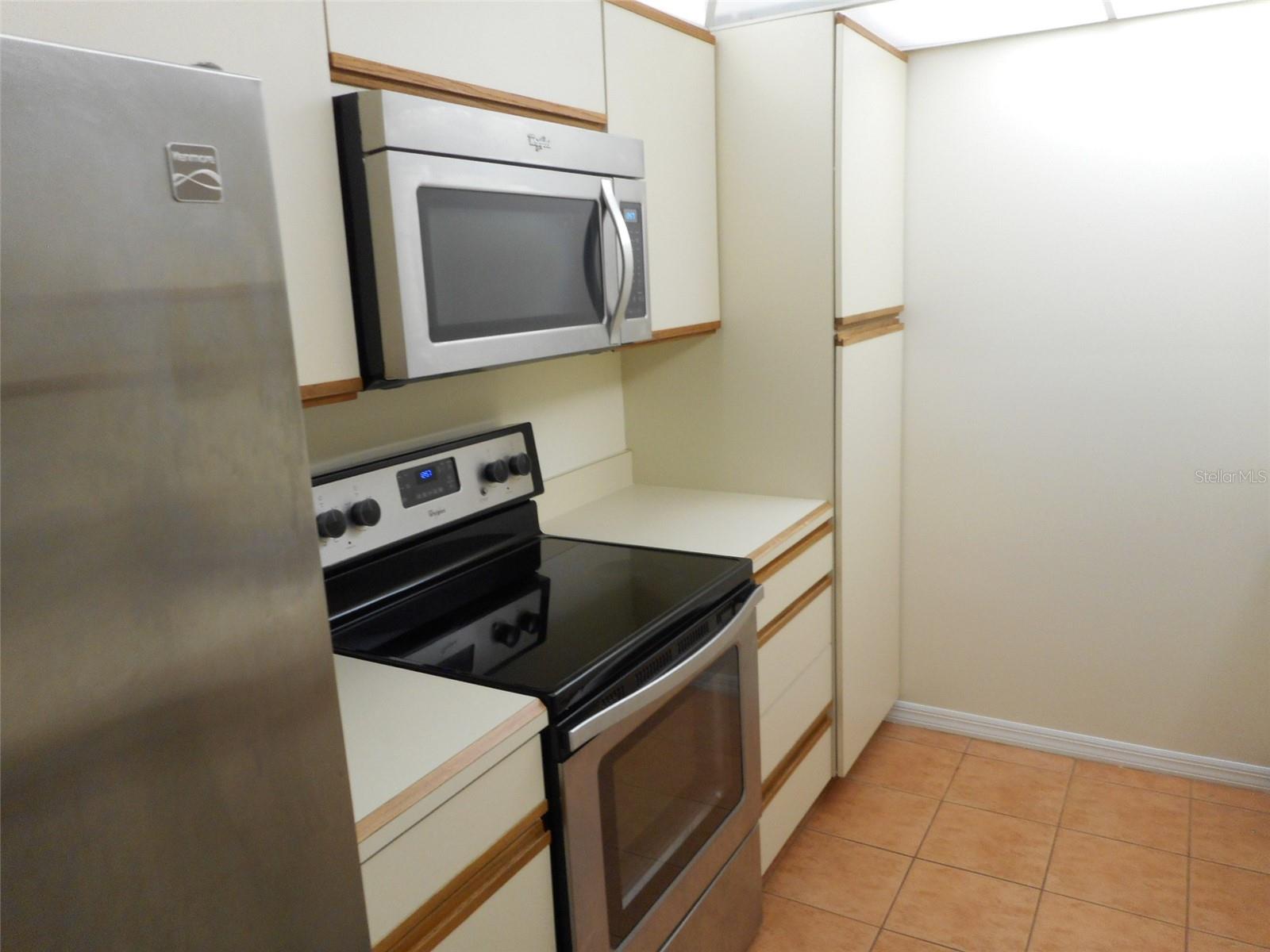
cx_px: 635
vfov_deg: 54.9
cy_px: 476
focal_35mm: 25
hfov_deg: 69.4
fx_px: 917
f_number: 3.7
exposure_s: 1/30
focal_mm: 4.5
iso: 220
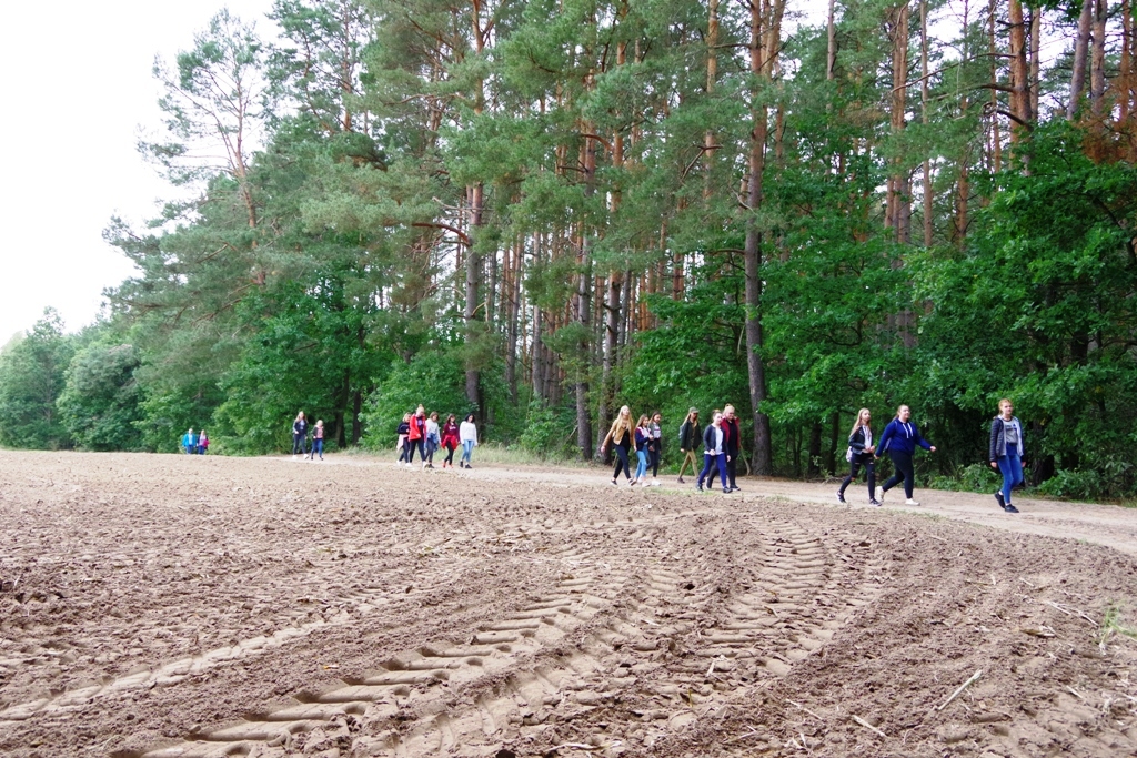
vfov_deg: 42.3
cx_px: 568
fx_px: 979
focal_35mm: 31
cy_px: 379
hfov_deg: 60.3
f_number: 8
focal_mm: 21
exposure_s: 1/200
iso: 1600
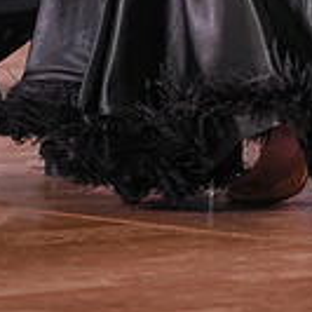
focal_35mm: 599
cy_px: -326
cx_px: 255
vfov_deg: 2.9
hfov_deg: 2.9
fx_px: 6108
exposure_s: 1/500
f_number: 2.8
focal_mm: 162
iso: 1600
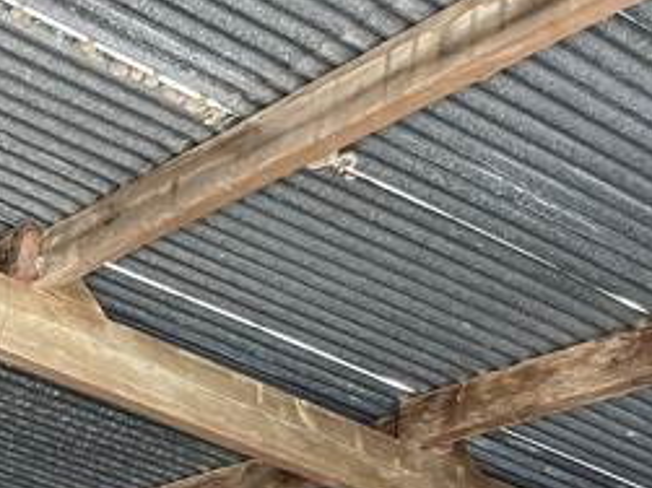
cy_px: 748
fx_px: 1563
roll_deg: +0.0
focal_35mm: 83
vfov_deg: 16.1
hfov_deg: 21.3
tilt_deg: +4.4
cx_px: -195
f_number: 1.6
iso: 640
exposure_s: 1/35
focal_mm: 5.1
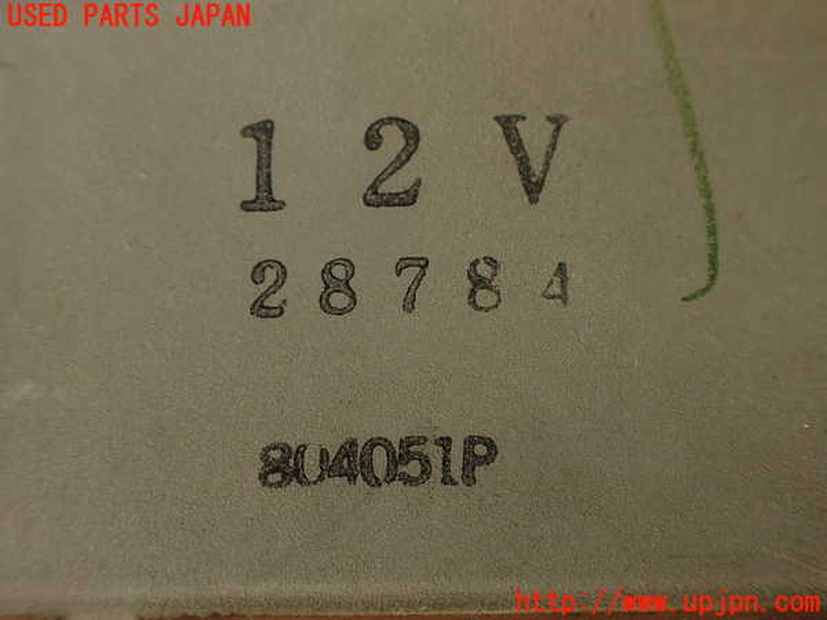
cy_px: 310
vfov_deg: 44.2
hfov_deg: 56.8
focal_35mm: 32
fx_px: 765
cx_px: 414
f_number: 2.4
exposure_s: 1/60
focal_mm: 5.79
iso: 125
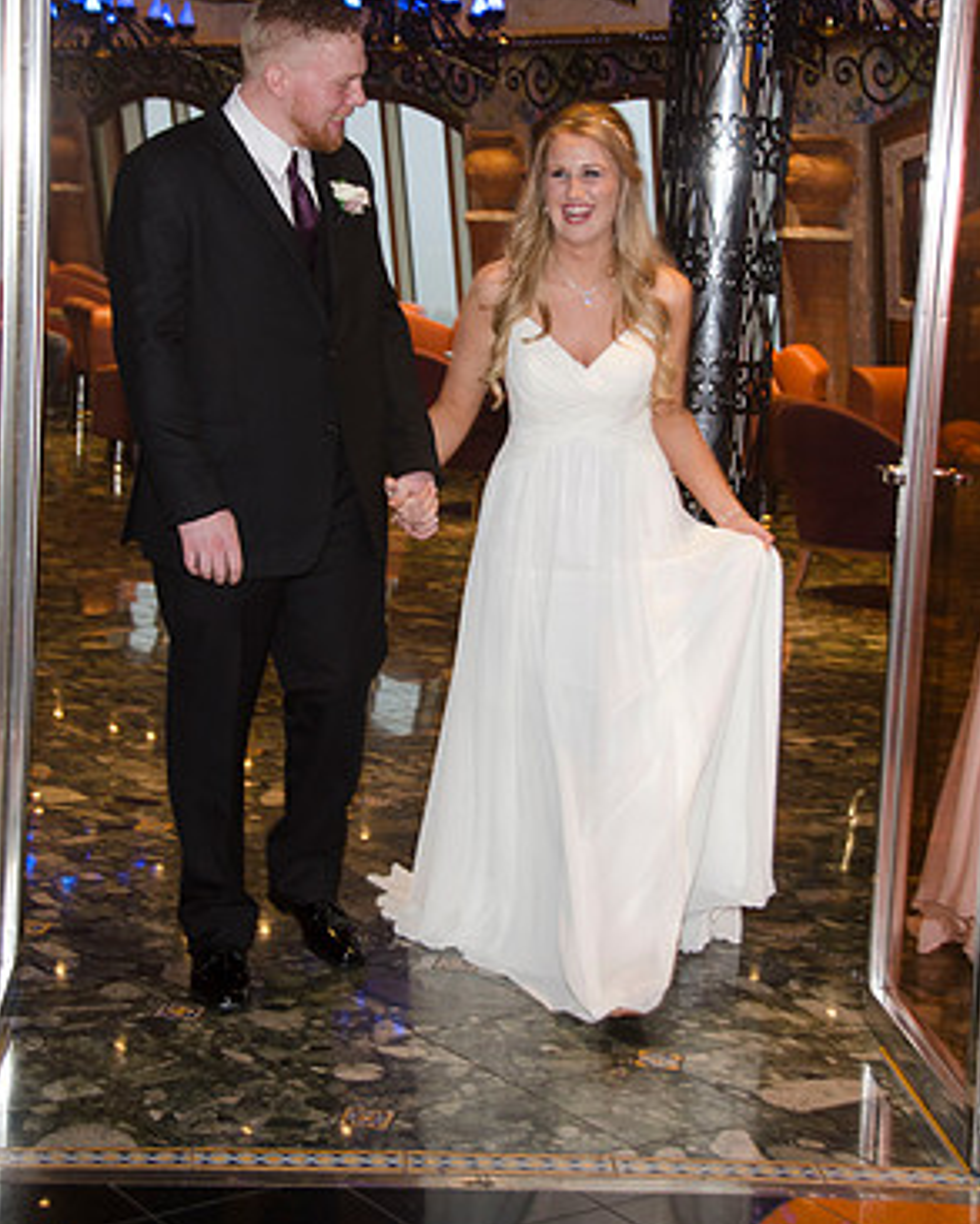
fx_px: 2501
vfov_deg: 27.5
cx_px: 495
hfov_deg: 22.2
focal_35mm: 69
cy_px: 502
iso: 400
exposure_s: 1/60
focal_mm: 40
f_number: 5.6
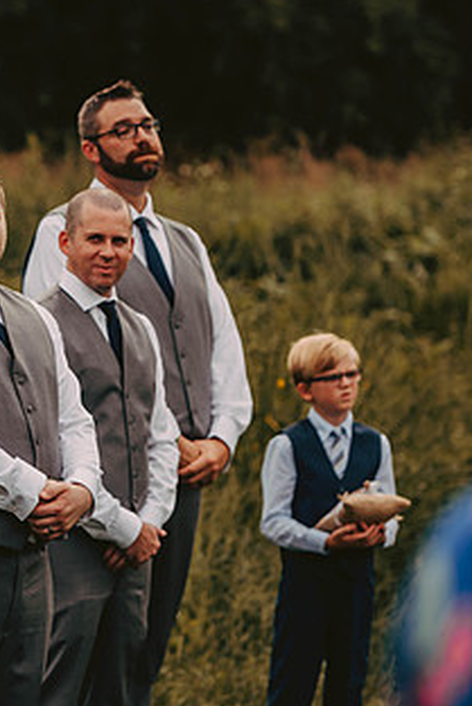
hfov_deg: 6.4
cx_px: 9
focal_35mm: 215
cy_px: 315
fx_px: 4223
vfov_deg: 9.6
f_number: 2.8
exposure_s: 1/1600
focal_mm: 116
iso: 200
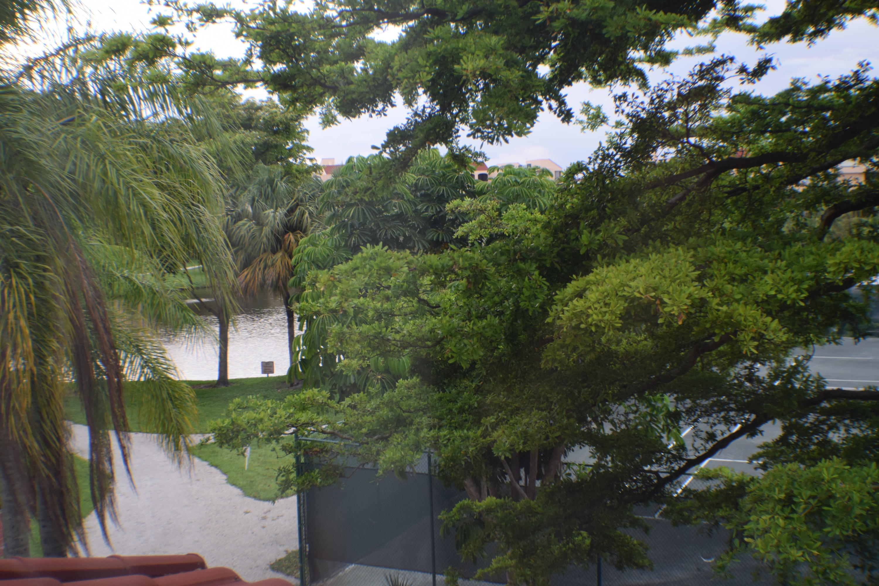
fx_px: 1245
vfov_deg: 26.5
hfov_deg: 38.9
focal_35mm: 51
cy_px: 293
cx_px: 440
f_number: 4.5
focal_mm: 34
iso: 400
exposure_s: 1/60
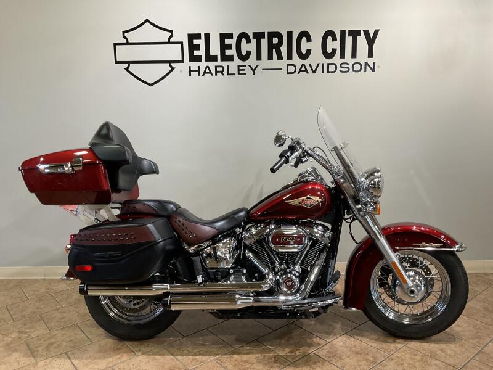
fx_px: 413
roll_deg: +1.0
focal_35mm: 29
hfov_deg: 61.7
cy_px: 185
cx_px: 246
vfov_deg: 48.2
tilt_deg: -10.4
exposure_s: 1/60
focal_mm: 3
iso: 64
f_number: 1.8
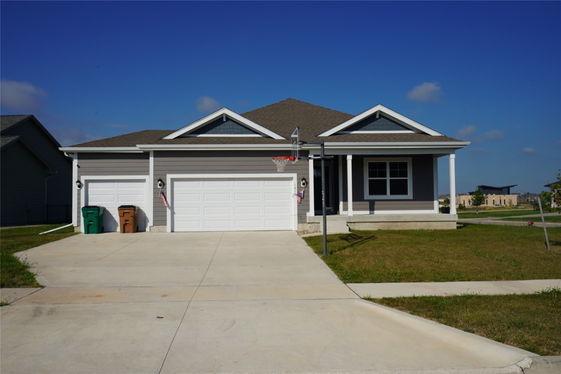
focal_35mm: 35
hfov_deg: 54.4
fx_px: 545
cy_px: 187
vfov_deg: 37.9
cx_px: 280
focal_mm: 35
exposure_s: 1/200
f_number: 16
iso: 100
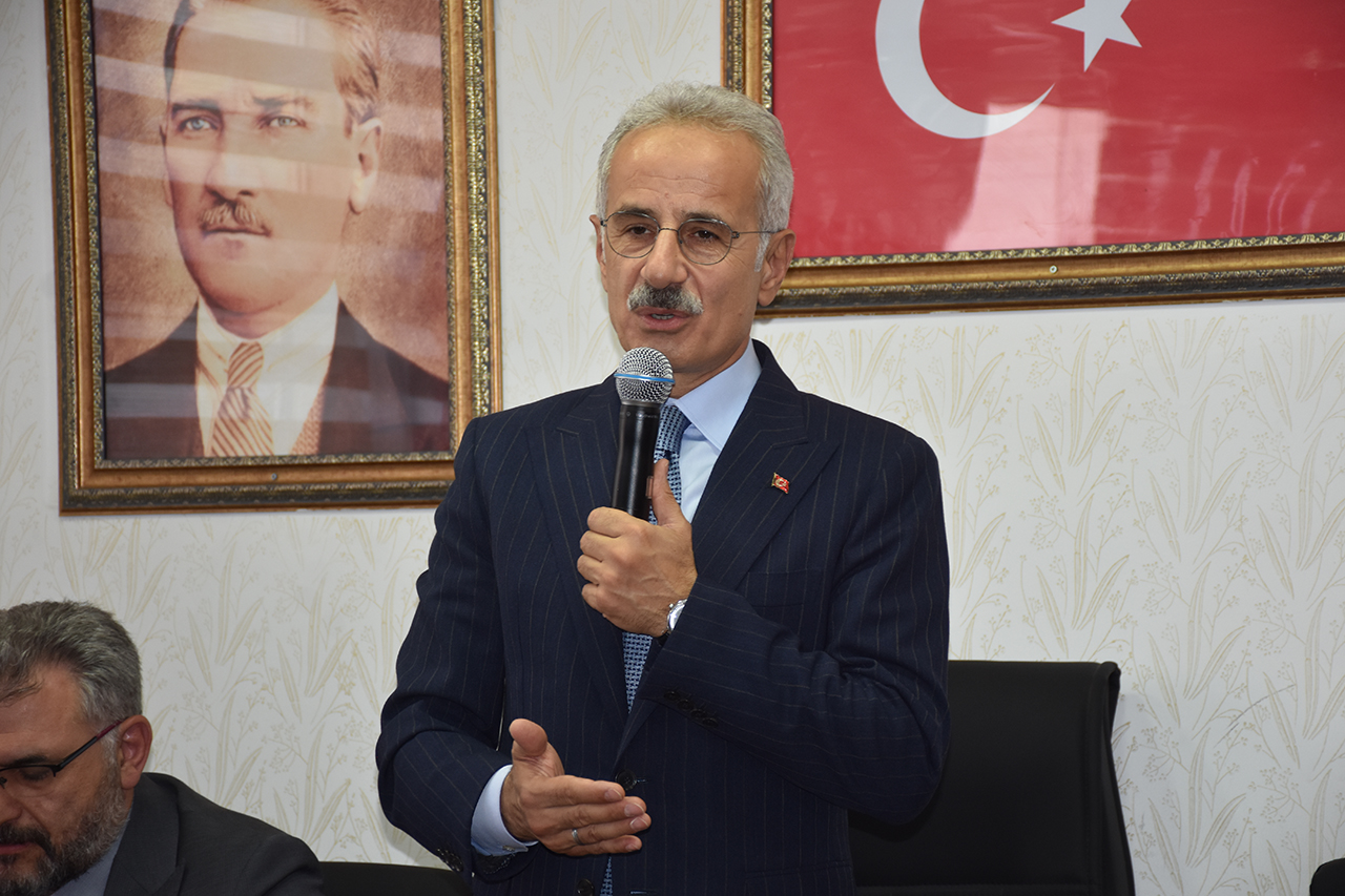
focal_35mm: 112
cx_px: 672
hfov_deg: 18.2
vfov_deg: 12.2
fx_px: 4202
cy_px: 448
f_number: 5
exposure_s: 1/60
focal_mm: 75
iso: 560
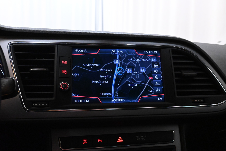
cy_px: 76
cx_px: 113
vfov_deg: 41.7
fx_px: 198
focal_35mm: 32
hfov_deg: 59.5
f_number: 5.6
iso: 6400
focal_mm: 21
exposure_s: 1/125
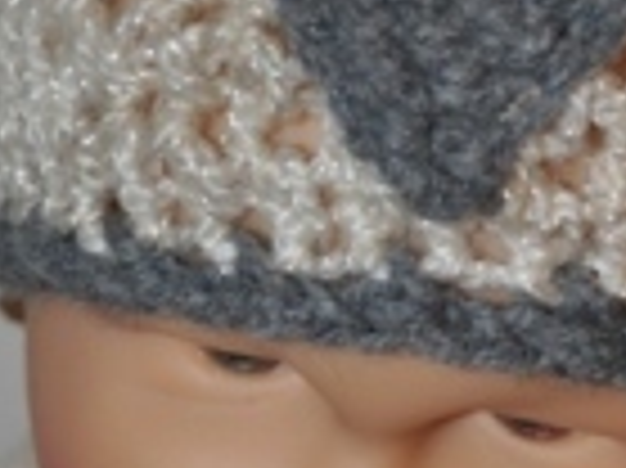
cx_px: 468
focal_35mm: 163
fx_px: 2937
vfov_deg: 9.0
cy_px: -76
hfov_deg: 12.1
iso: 800
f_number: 5
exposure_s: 1/60
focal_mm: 35
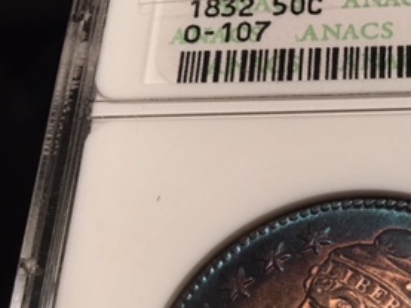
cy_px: 284
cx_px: 460
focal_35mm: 67
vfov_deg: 21.4
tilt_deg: -66.2
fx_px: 796
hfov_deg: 26.5
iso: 32
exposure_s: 1/30
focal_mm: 4.15
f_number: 2.2
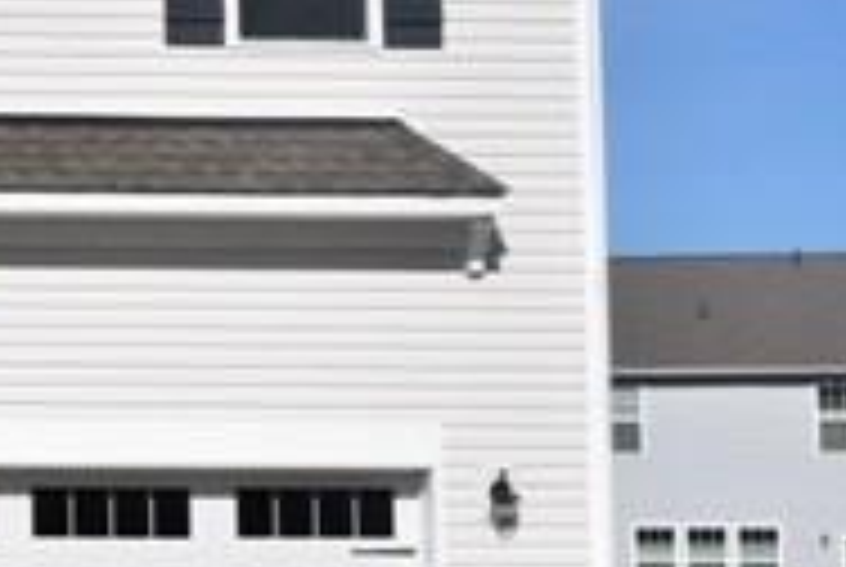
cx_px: -567
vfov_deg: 10.0
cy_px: 272
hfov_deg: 13.6
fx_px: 3241
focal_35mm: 138
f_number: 11
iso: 200
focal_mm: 27
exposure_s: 1/500
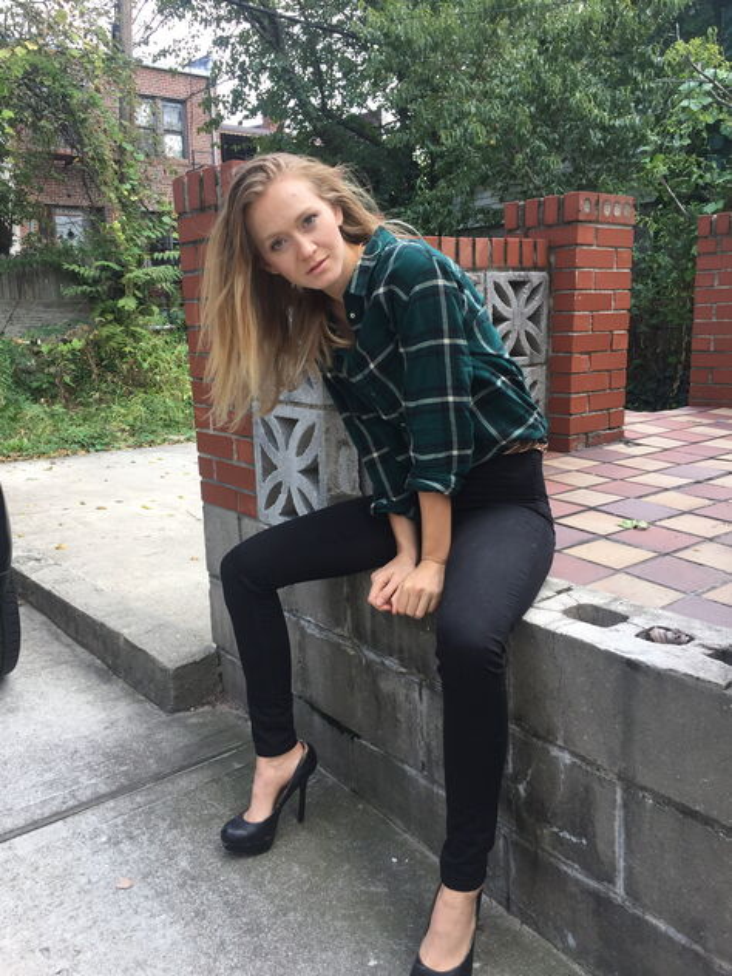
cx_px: 366
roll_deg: +0.4
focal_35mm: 29
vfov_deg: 61.7
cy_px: 488
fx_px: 818
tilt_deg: -11.5
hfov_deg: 48.2
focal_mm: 4.15
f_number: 2.2
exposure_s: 1/252
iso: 32
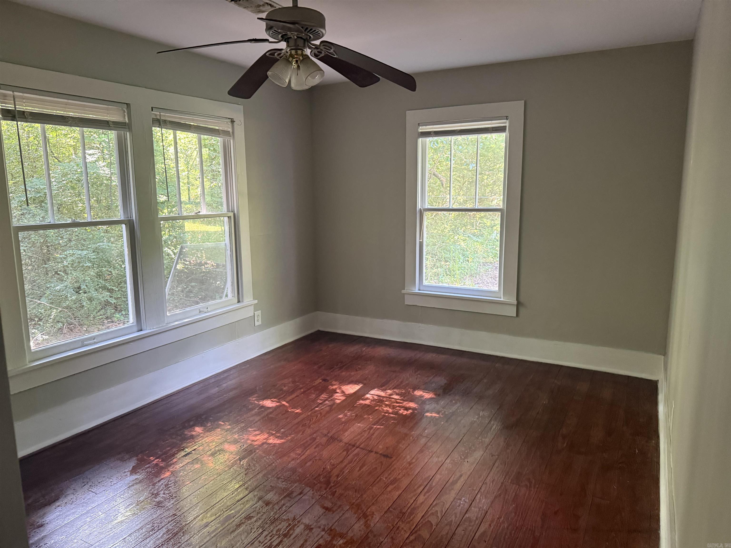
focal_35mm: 24
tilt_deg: -9.0
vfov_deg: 56.8
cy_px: 274
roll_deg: +0.1
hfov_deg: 71.6
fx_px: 507
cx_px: 366
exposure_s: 1/60
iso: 500
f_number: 1.78
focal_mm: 6.76
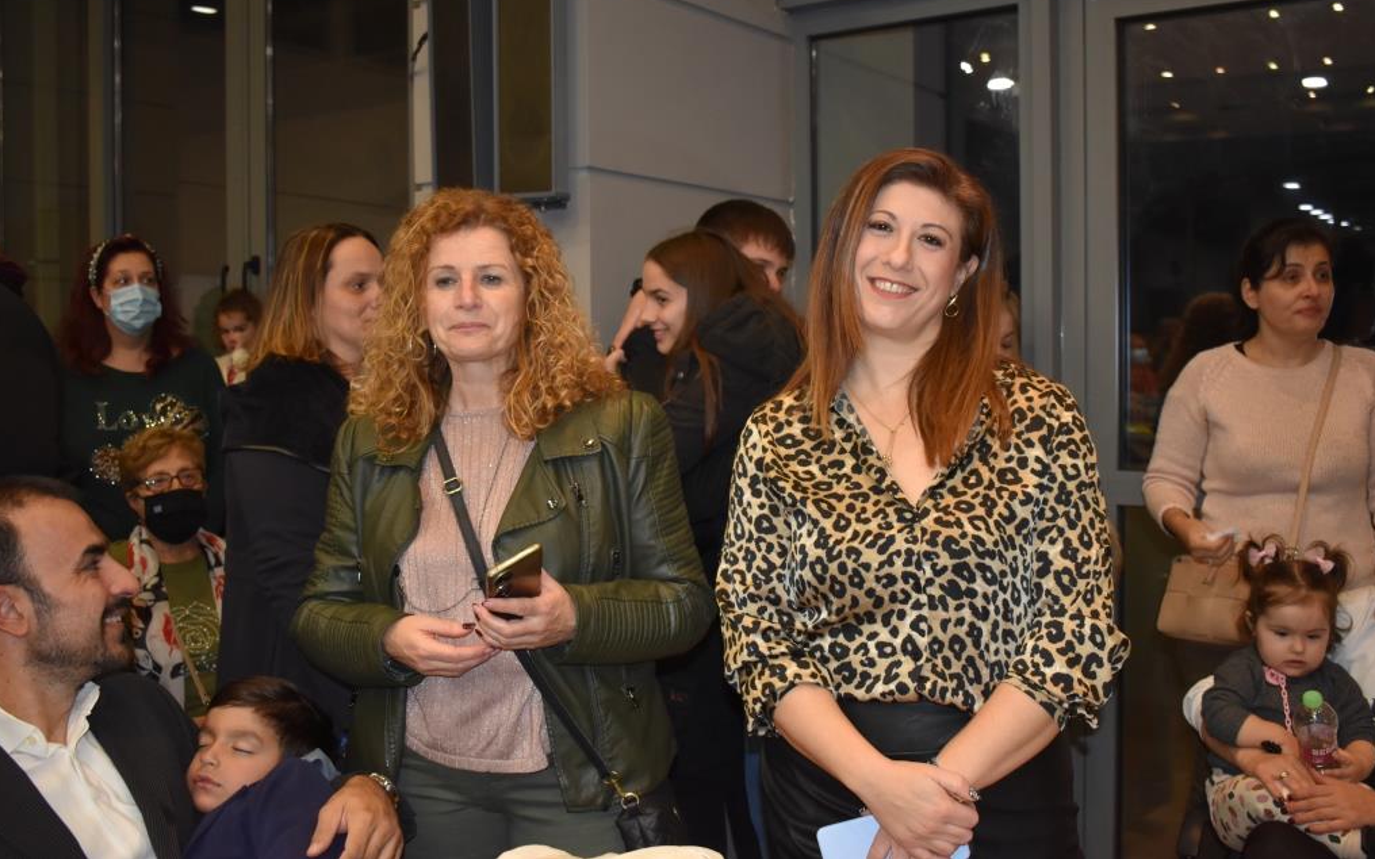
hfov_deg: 52.7
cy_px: 398
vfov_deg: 34.4
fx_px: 1387
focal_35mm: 37
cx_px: 688
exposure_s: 1/125
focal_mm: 24
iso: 1250
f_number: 4
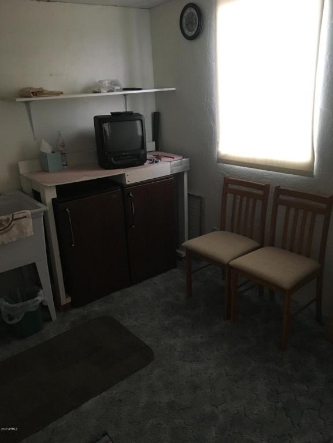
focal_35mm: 29
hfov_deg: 48.2
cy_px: 222
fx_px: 372
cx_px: 166
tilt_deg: -19.3
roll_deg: +3.5
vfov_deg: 61.7
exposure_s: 1/17
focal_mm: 4.15
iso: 200
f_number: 2.2
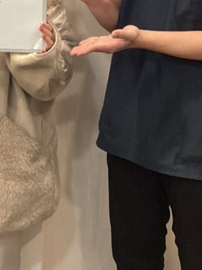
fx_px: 731
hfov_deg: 15.4
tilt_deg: -5.9
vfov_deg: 19.7
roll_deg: -0.9
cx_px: -1
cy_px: -50
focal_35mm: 94
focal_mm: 3.3
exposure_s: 1/50
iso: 200
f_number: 2.4
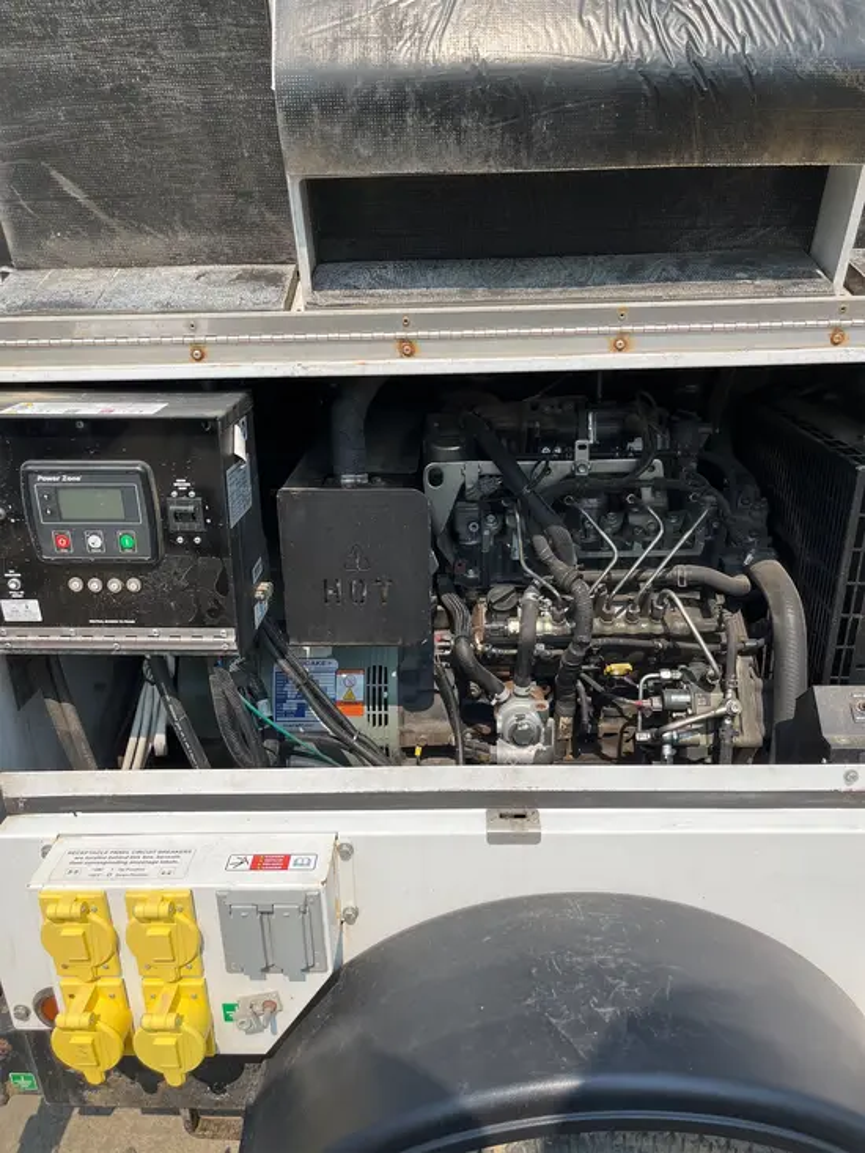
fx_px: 866
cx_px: 432
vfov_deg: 67.3
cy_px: 576
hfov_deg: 53.1
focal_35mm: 26
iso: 50
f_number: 1.6
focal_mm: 5.1
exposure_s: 1/3311
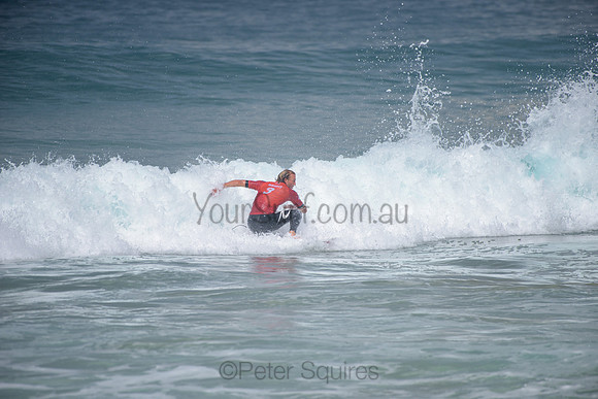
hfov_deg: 4.1
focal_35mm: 500
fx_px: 8307
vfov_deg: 2.8
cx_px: 299
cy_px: 200
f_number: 5.6
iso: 180
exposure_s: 1/2000
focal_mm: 500
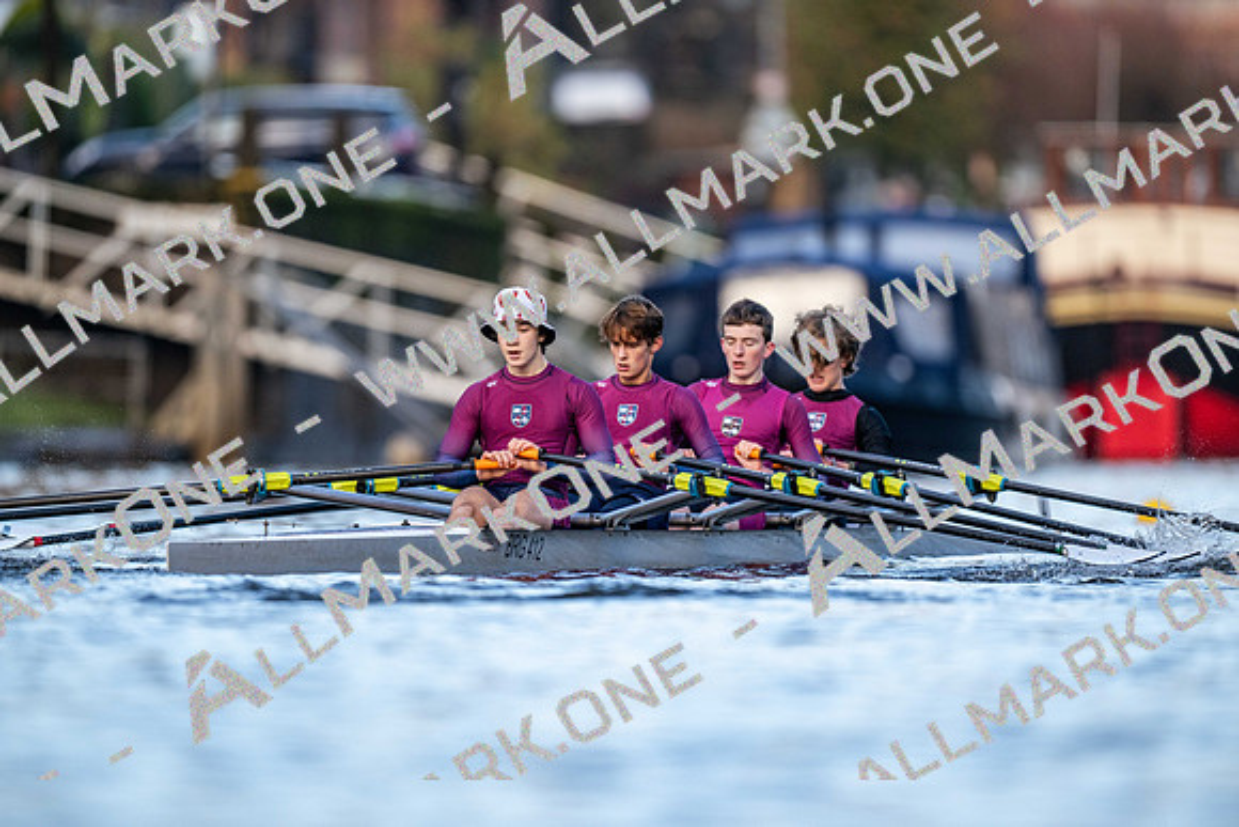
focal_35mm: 600
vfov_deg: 2.3
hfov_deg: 3.4
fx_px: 20654
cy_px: 414
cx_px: 620
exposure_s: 1/2500
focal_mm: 600
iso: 1250
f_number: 4
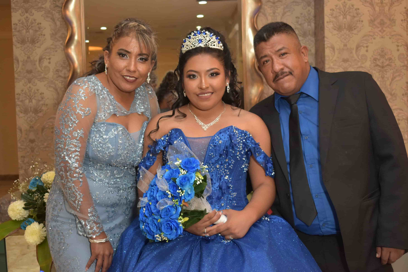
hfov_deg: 38.9
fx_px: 578
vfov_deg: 26.5
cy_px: 136
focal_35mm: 51
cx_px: 204
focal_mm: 34
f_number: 5
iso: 800
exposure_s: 1/80
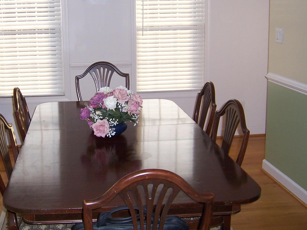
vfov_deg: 30.6
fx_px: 417
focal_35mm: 47
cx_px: 100
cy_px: 77
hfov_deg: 39.9
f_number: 2.8
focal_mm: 5.5
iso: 80
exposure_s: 1/60
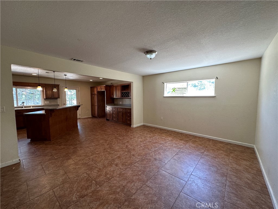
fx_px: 112
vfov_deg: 85.7
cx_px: 139
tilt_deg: -4.7
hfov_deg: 102.1
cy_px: 104
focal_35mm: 14
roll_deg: +0.2
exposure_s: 1/120
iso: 160
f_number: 2.2
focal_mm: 2.22
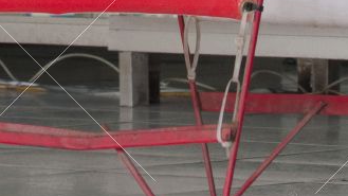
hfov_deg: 5.8
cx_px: 202
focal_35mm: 372
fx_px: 3432
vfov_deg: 3.2
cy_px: -321
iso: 400
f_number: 3.2
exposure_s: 1/100
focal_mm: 60
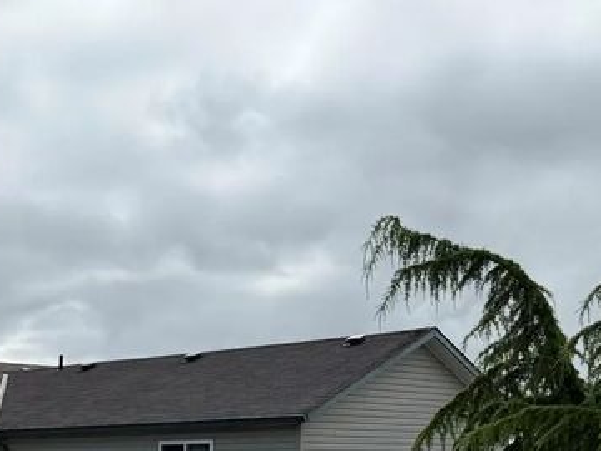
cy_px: 533
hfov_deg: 26.7
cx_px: -23
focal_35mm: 68
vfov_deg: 20.3
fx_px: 1181
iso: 80
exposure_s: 1/6173
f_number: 1.78
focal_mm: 6.76
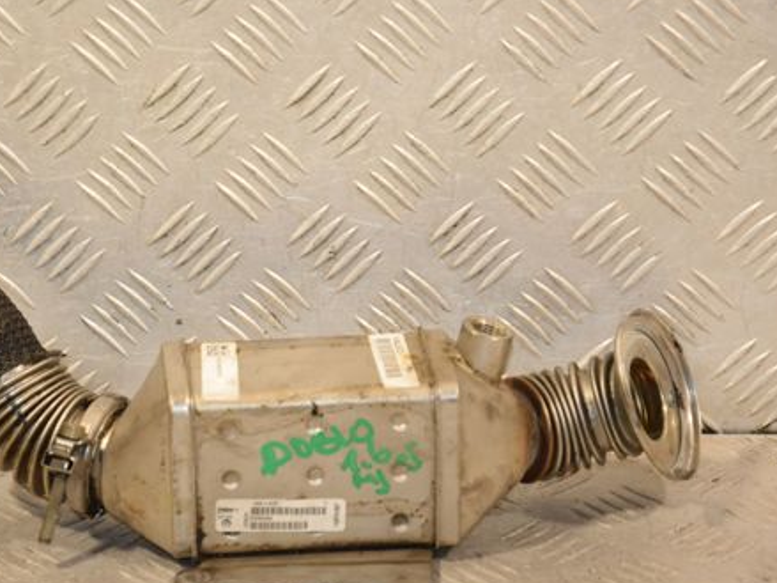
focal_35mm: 168
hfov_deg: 11.7
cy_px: 305
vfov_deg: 8.8
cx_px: 230
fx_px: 3770
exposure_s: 1/200
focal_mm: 80
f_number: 5.3
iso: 800
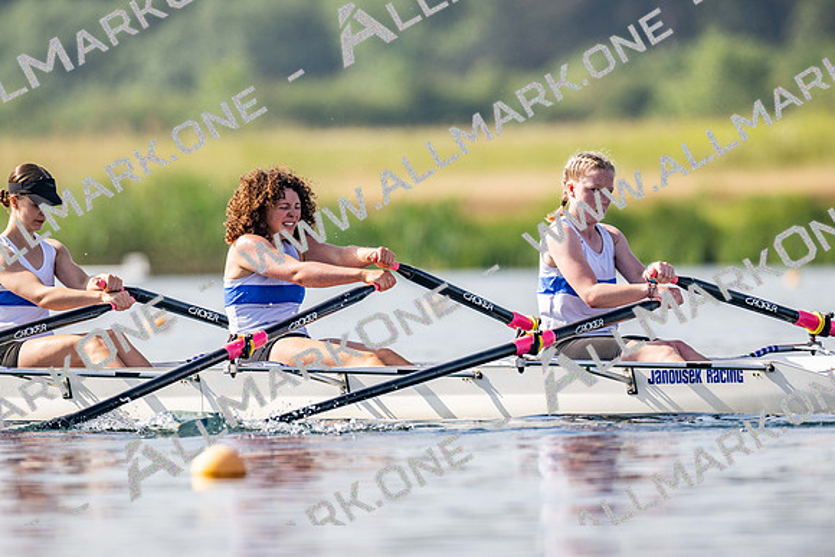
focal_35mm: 600
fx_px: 13919
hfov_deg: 3.4
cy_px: 278
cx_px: 418
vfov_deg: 2.3
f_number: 5.6
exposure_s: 1/2500
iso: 280
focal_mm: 600
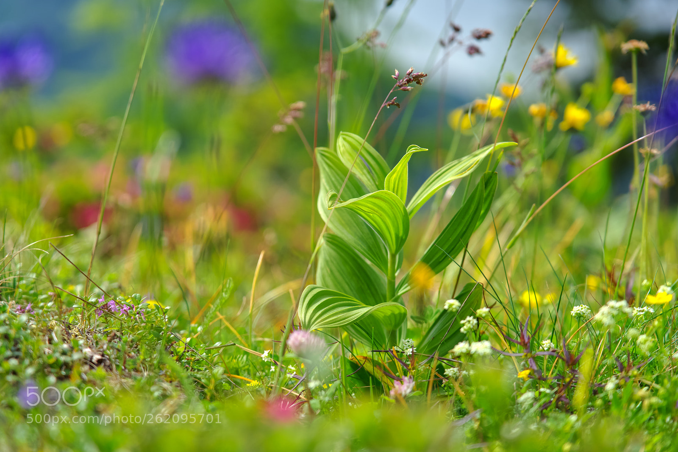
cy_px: 226
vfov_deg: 13.0
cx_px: 339
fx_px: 1977
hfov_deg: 19.5
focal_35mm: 105
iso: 100
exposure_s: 1/640
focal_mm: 105
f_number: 4
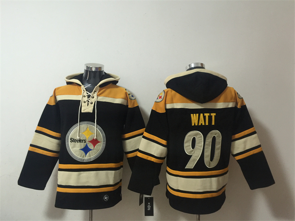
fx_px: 247
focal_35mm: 29
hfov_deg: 61.7
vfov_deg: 48.2
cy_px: 110
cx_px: 148
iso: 125
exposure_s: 1/10
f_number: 2.2
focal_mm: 4.15
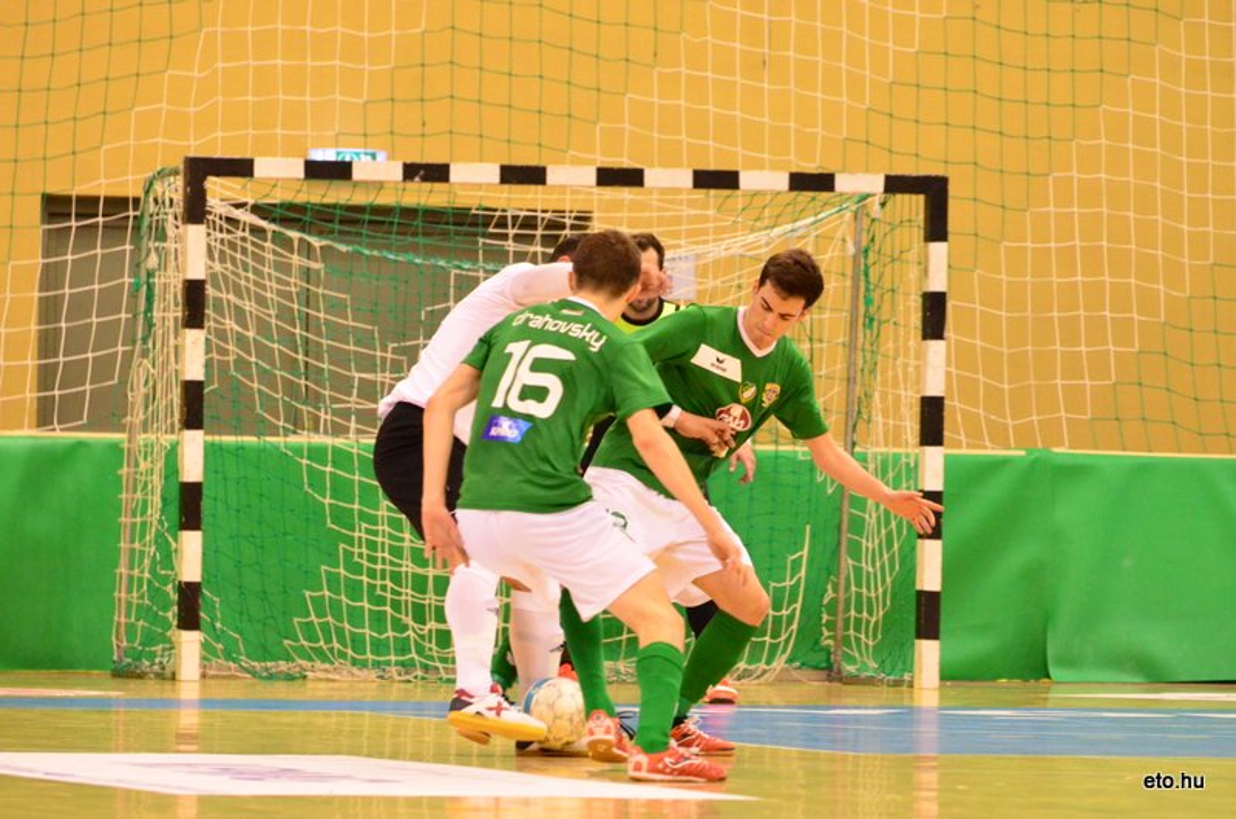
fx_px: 10279
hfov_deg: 6.9
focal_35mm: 300
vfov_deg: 4.6
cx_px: 618
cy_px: 410
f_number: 5.6
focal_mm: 200
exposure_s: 1/400
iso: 6400
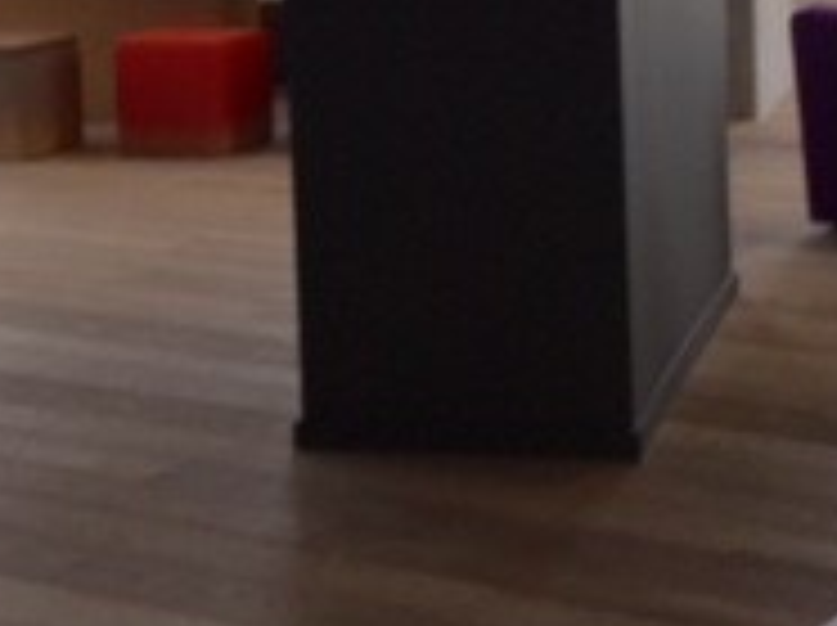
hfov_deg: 19.6
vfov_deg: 14.5
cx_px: 576
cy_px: -41
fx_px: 2415
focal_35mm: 100
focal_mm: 4.15
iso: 25
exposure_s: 1/192
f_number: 2.2
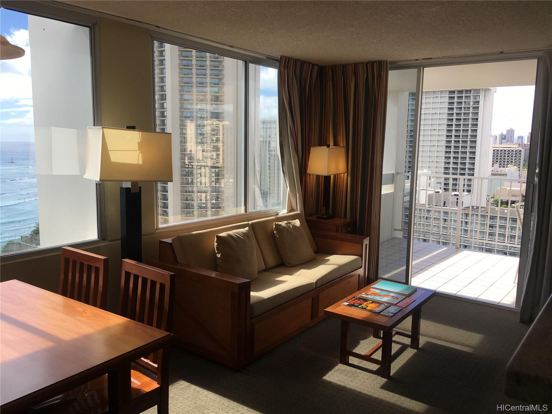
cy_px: 207
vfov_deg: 48.2
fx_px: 462
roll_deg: -0.7
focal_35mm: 29
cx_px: 276
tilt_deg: -7.4
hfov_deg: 61.7
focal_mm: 4.15
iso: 25
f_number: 2.2
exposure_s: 1/503
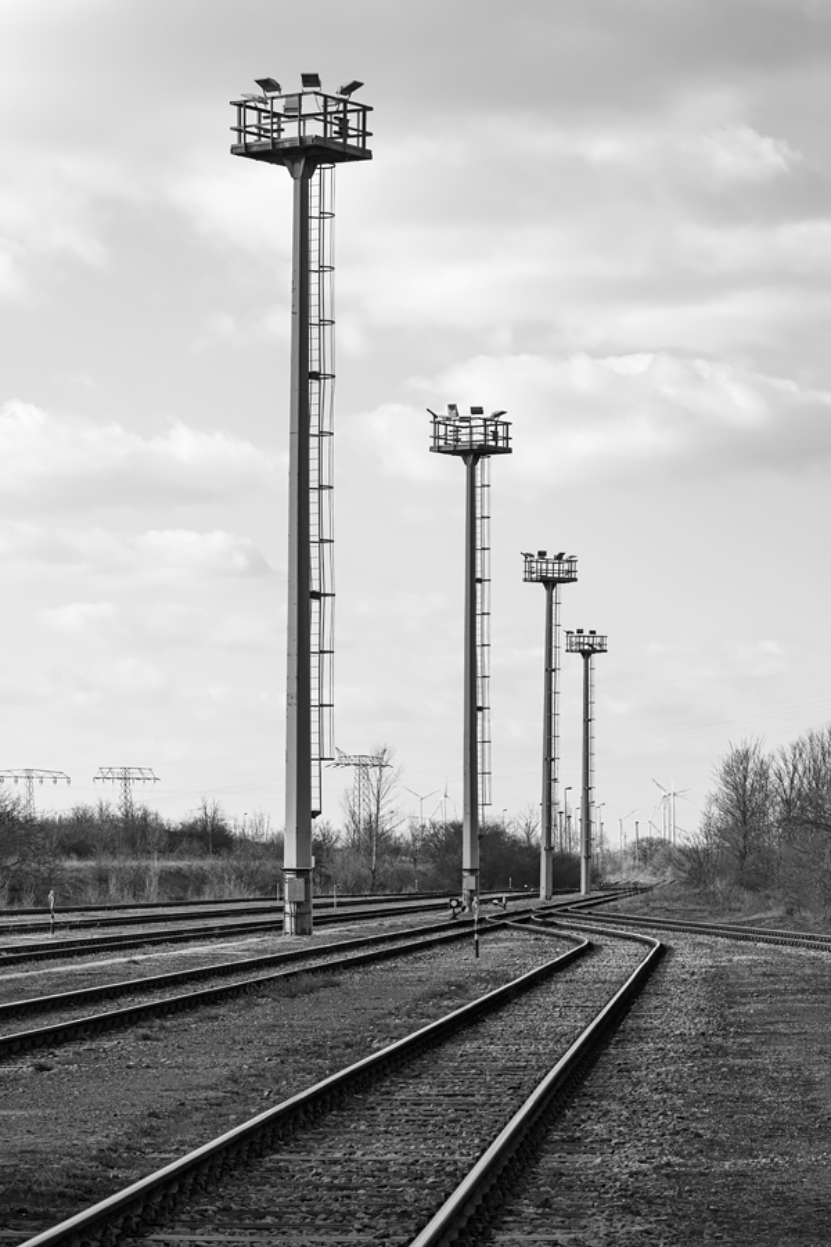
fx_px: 3739
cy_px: 624
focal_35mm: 108
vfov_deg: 18.9
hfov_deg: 12.7
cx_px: 416
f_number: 8
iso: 200
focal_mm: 72
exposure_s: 1/500
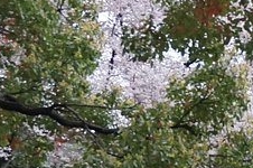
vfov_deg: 7.8
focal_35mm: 168
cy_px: 328
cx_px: 391
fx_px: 1179
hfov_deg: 11.7
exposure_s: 1/160
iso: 2000
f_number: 5
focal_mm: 25
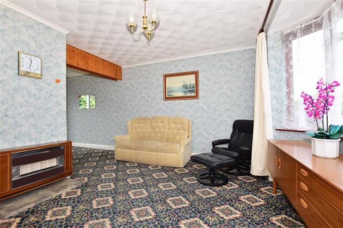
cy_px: 114
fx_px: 143
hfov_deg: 100.4
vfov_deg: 77.3
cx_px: 172
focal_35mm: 15
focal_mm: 10
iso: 400
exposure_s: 1/200
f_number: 7.1
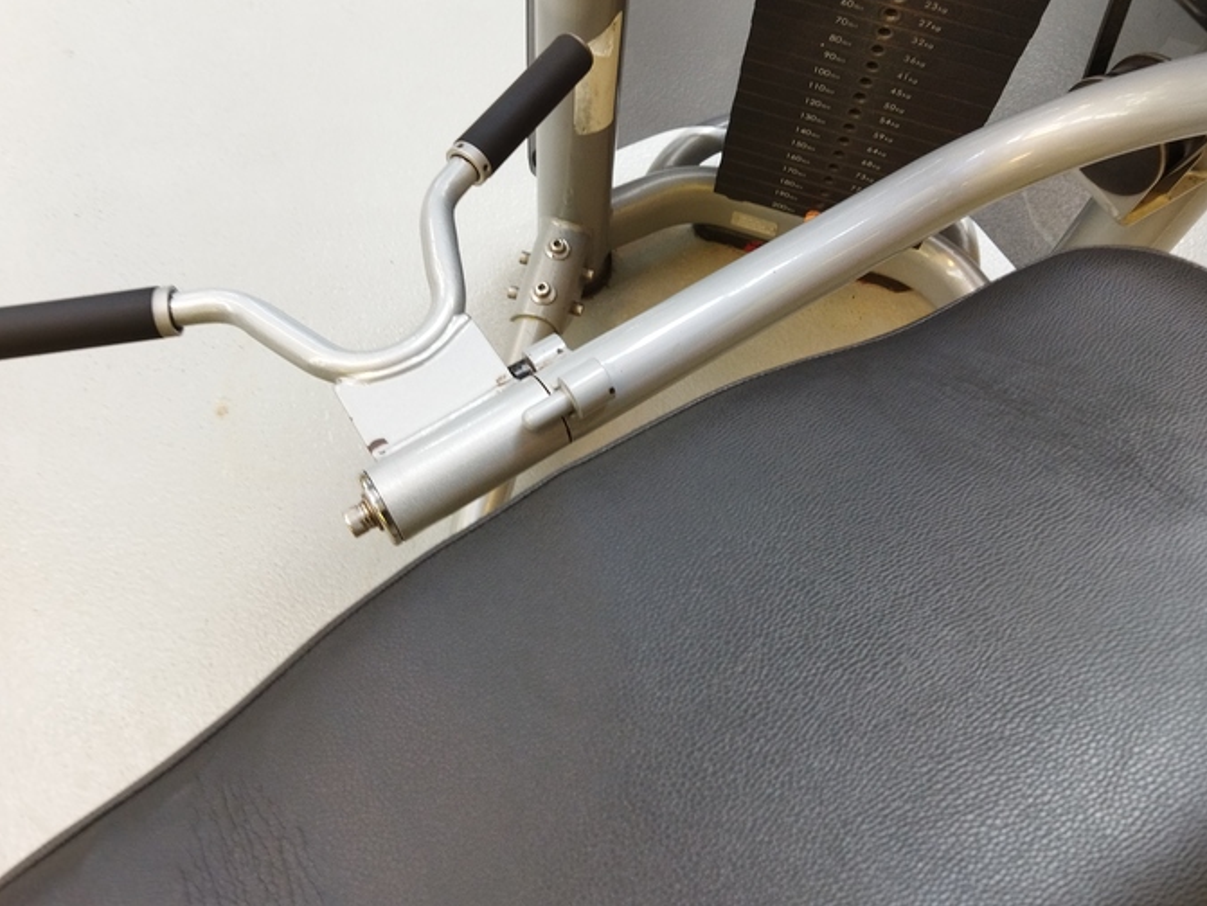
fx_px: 1291
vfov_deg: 38.2
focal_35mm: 37
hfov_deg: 50.1
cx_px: 619
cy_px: 295
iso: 173
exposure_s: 1/50
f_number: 1.79
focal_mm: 4.71
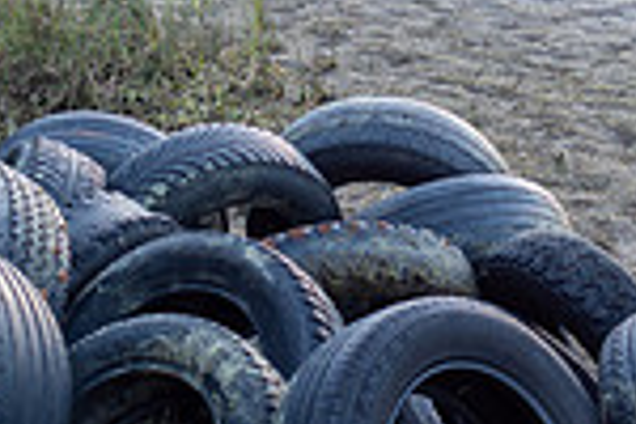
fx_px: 1643
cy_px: 125
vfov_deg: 14.7
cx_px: 322
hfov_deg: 21.9
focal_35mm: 93
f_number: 2.8
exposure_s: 1/50
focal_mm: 8.8
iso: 125
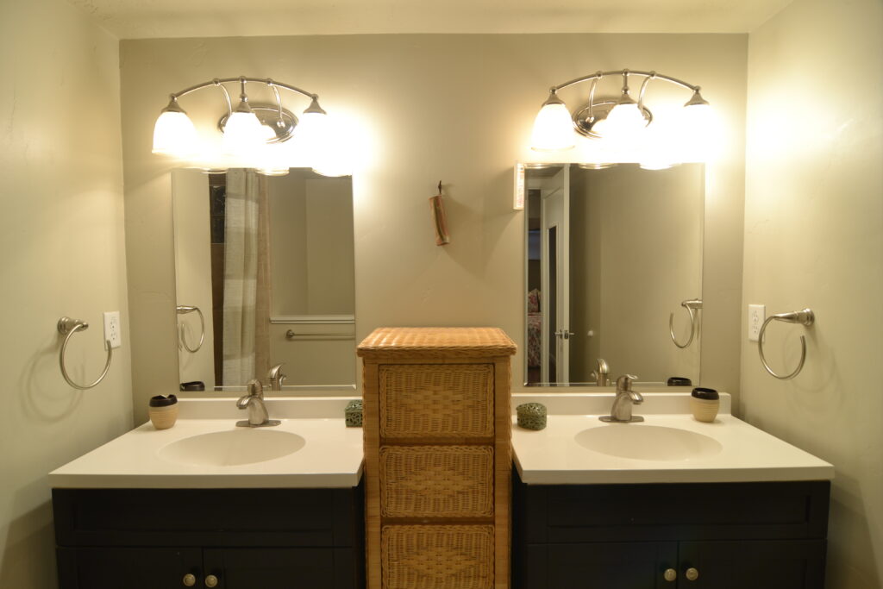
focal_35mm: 18
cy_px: 294
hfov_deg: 90.0
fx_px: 442
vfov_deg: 67.4
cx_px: 442
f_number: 5.6
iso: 100
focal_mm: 12
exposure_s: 1/6
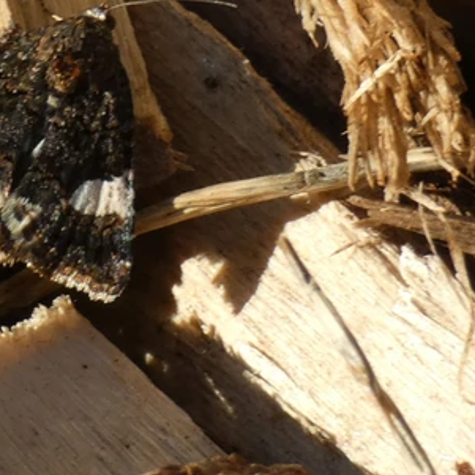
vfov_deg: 6.9
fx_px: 3943
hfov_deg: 6.9
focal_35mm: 254
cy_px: 139
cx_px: 54
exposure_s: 1/100
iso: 80
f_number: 5.3
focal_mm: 24.2
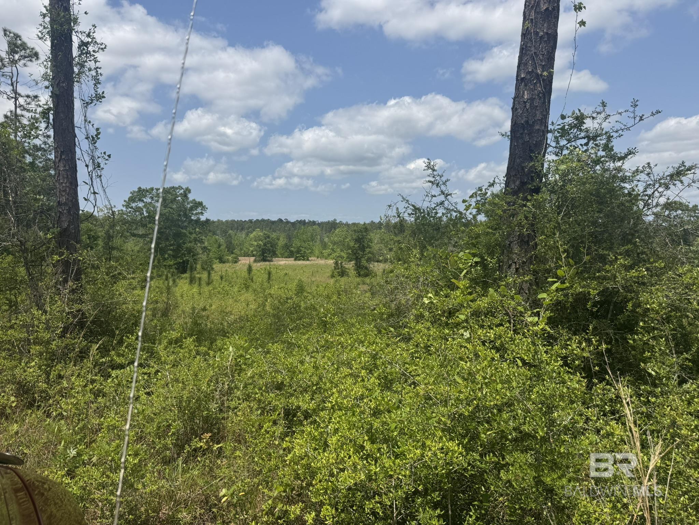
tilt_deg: -3.8
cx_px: 350
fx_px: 485
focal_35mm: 24
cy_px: 262
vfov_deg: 56.8
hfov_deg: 71.6
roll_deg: -0.5
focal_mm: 6.76
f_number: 1.78
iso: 80
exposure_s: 1/6410
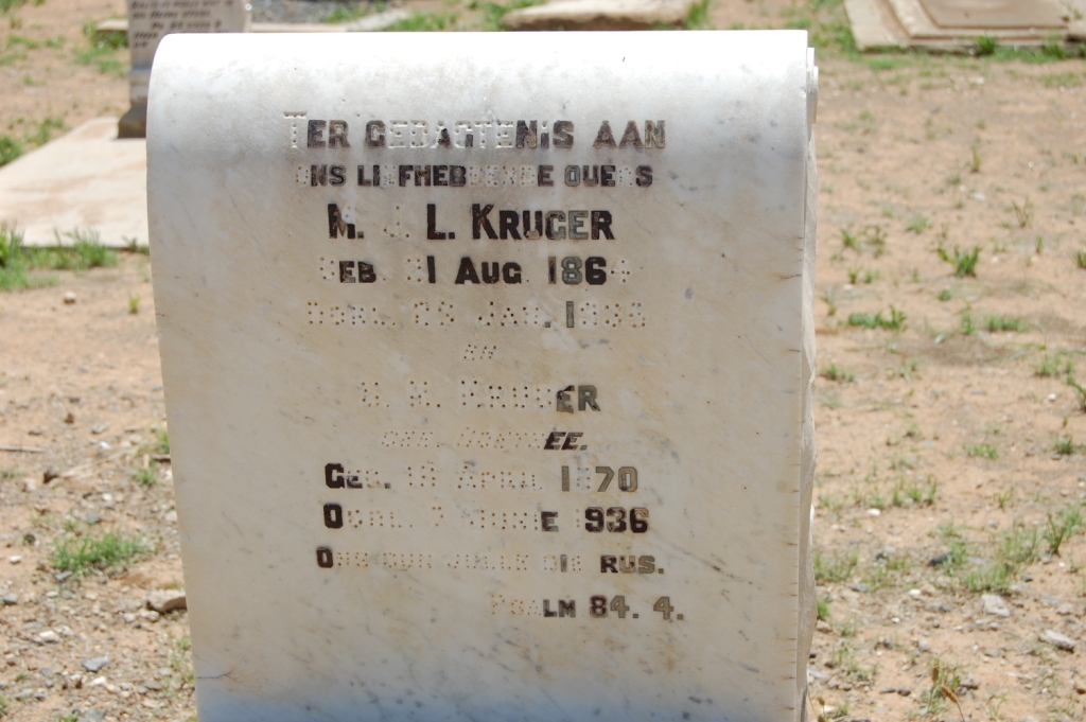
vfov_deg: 18.9
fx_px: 2170
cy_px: 361
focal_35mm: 72
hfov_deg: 28.1
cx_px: 543
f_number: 10
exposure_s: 1/400
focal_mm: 48
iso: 200
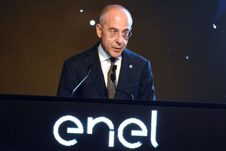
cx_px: 113
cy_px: 76
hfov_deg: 10.3
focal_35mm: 200
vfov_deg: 6.9
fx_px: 1256
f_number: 3.5
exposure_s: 1/160
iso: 1600
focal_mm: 200
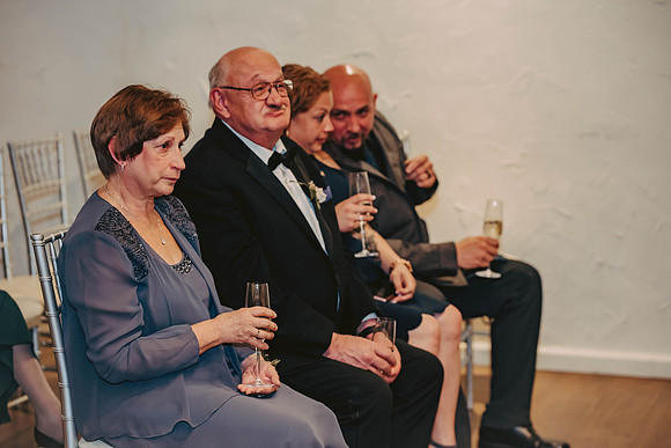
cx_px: 336
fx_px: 1715
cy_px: 224
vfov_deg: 14.9
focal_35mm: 92
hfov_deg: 22.1
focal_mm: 92
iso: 500
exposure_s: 1/80
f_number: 3.2
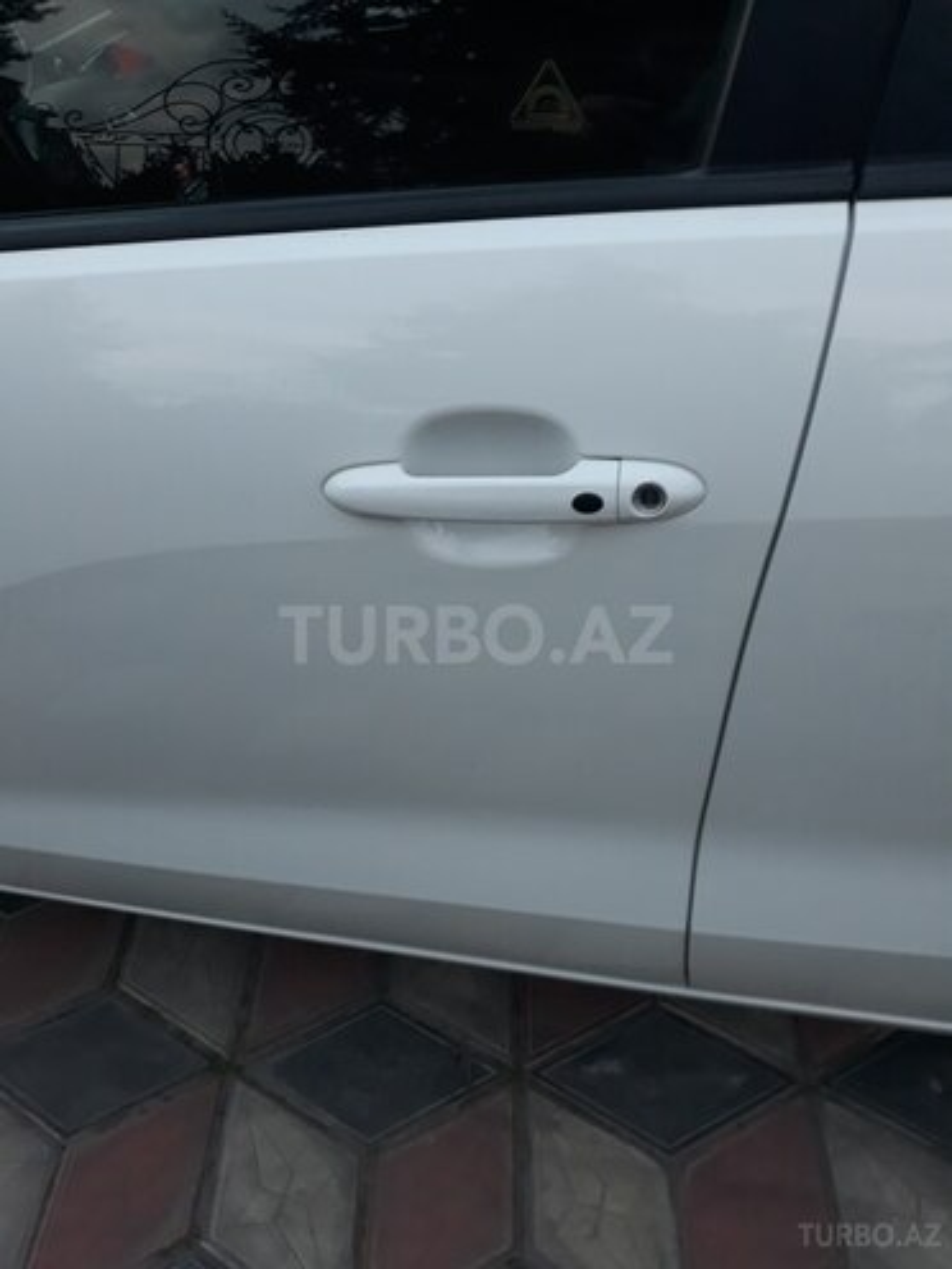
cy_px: 634
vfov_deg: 65.3
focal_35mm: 27
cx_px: 476
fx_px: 990
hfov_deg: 51.4
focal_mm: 3.71
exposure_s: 1/50
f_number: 1.7
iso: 100
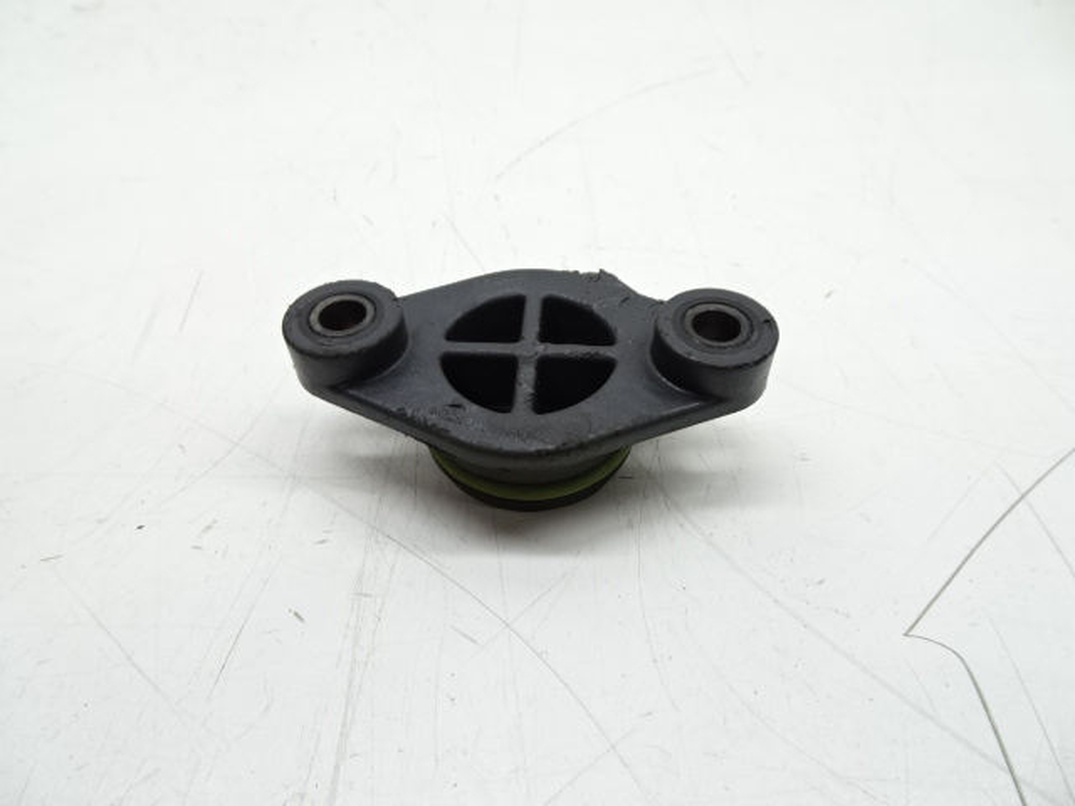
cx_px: 538
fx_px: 745
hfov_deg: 71.6
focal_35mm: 24
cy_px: 403
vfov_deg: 56.8
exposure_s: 1/30
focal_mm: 4.1
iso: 80
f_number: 3.5
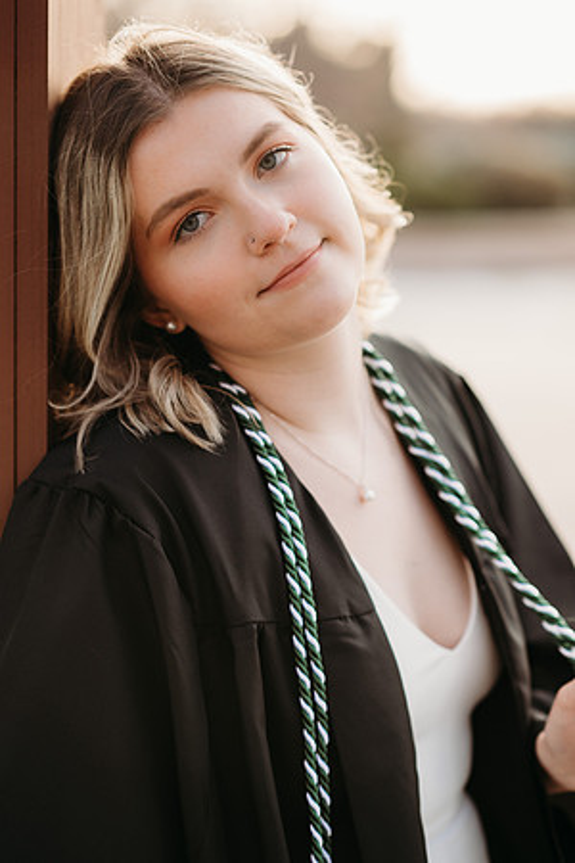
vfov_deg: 23.9
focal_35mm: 85
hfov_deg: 16.1
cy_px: 432
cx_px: 288
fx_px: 2036
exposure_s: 1/1000
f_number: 2.5
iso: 500
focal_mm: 85
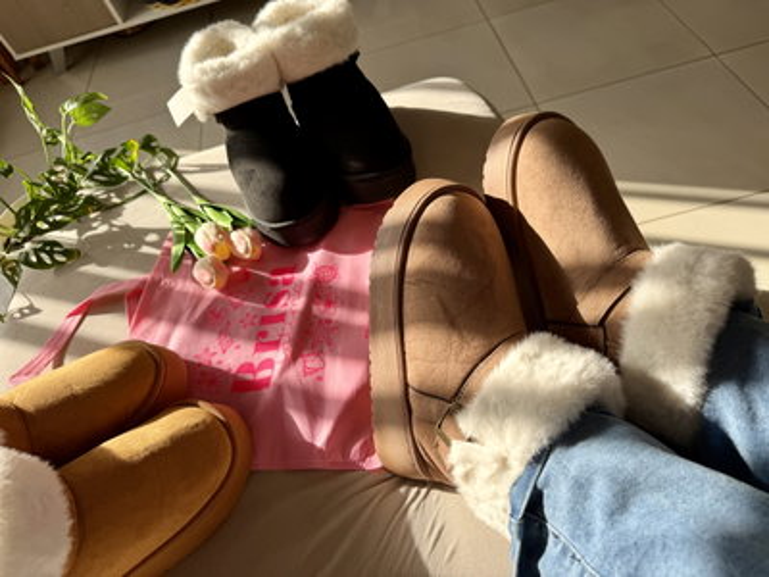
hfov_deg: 71.6
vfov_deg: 56.8
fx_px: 533
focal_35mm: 24
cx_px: 384
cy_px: 288
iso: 80
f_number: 1.78
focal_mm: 6.76
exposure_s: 1/1855
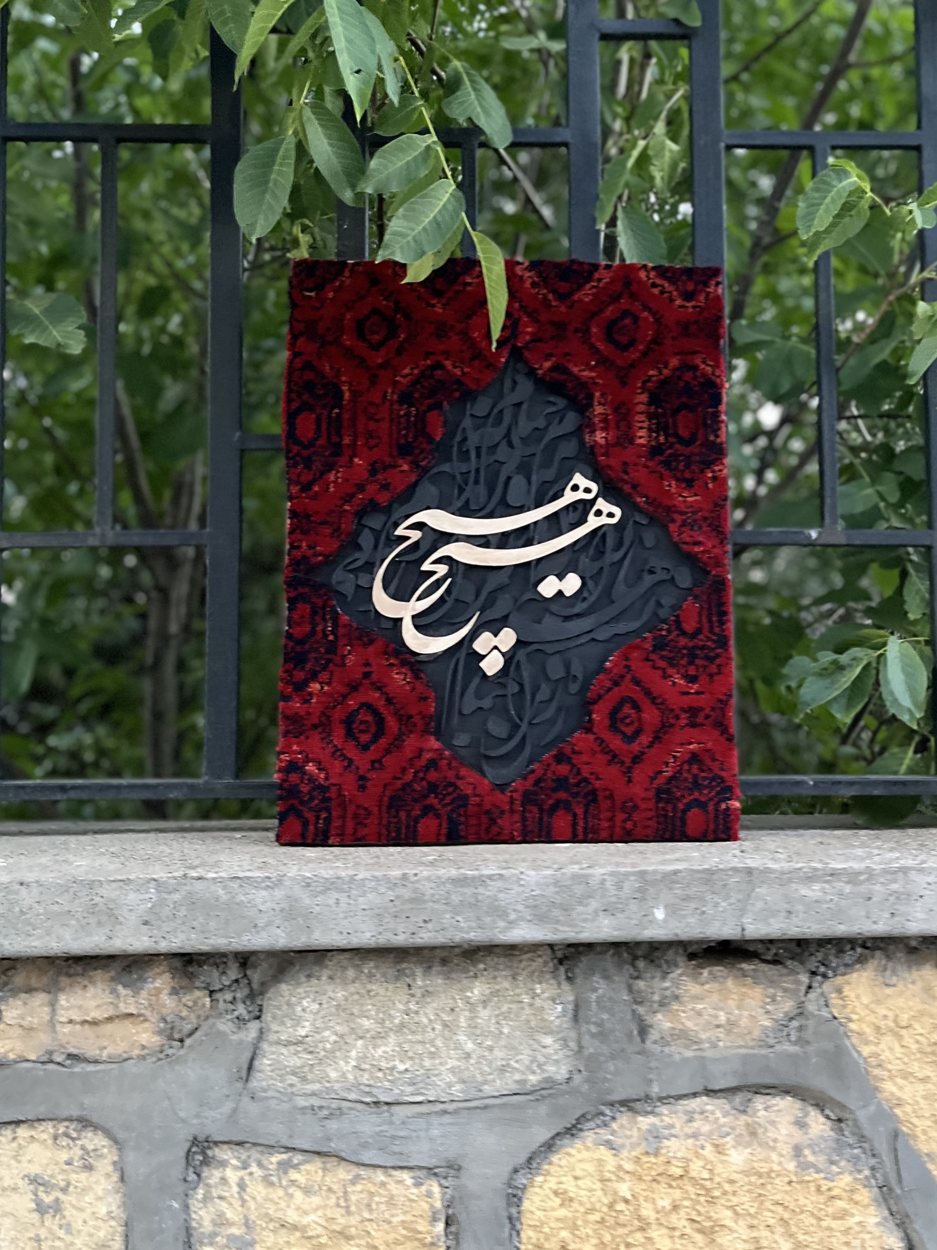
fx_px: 1227
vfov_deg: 53.9
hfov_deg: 41.8
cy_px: 587
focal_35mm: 34
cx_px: 495
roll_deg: +1.7
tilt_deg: +3.4
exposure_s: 1/37
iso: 640
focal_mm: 5.1
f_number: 1.6
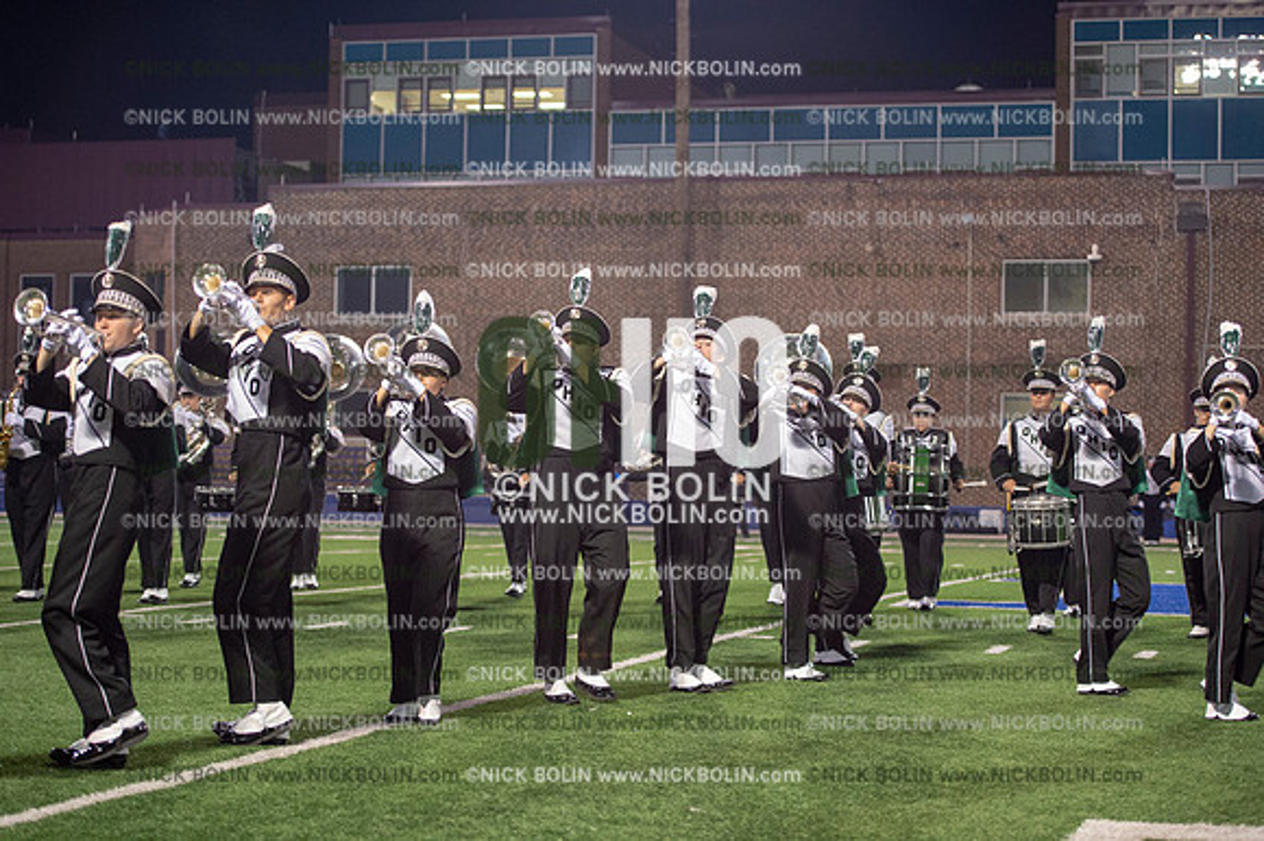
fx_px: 2456
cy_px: 420
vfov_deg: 19.4
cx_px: 632
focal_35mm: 70
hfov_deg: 28.9
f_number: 2.8
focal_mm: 70
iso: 4000
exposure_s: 1/250
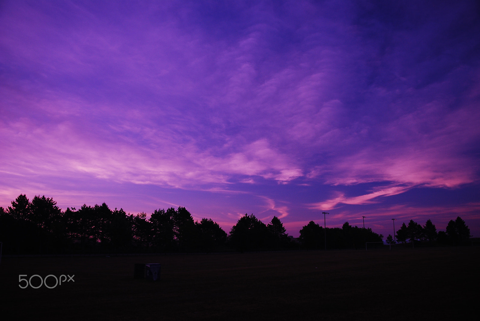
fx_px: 441
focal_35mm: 33
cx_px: 240
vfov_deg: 40.1
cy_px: 160
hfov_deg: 57.2
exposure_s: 1/60
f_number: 3.8
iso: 200
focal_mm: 22
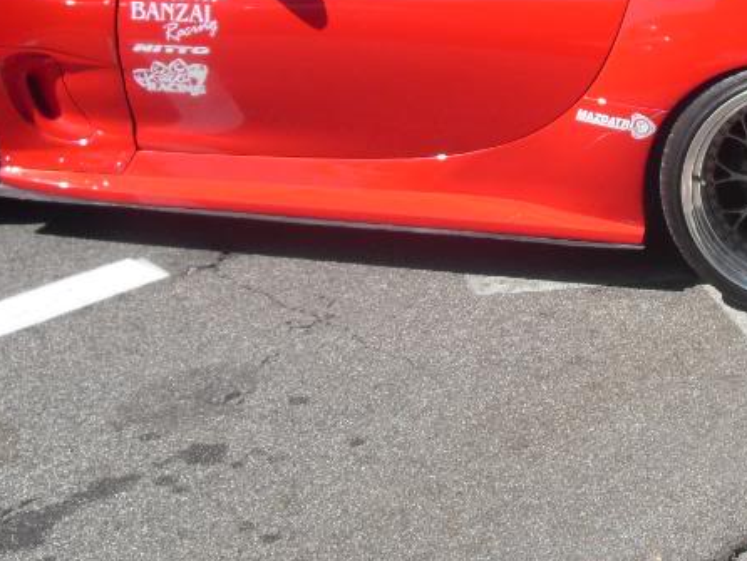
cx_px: 528
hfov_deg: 24.8
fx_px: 1684
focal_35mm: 78
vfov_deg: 18.7
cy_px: 82
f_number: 7
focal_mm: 6.3
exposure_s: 1/180
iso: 80
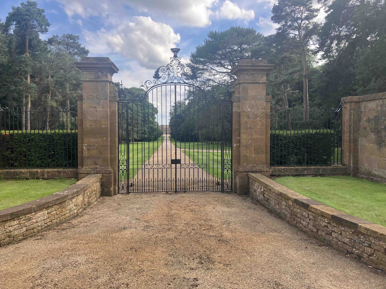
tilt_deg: -1.4
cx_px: 193
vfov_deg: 49.7
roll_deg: -0.4
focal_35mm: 28
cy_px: 144
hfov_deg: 63.4
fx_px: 312
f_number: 1.8
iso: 32
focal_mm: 3.99
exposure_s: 1/415
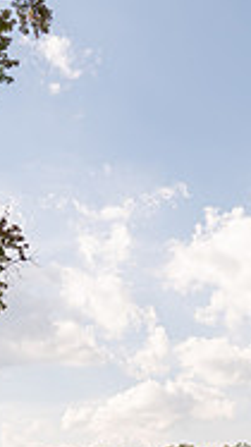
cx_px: 198
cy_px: 405
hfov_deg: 15.0
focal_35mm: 80
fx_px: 948
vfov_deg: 25.7
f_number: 4
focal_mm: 24
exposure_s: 1/800
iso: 100
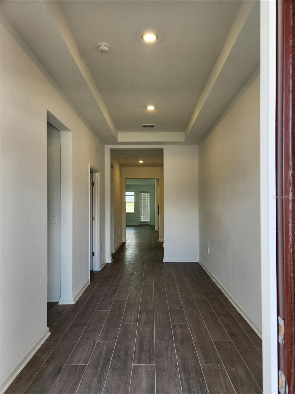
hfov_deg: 58.9
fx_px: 261
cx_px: 148
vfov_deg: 73.9
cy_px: 197
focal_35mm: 23
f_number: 1.8
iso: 64
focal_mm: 5.4
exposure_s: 1/180
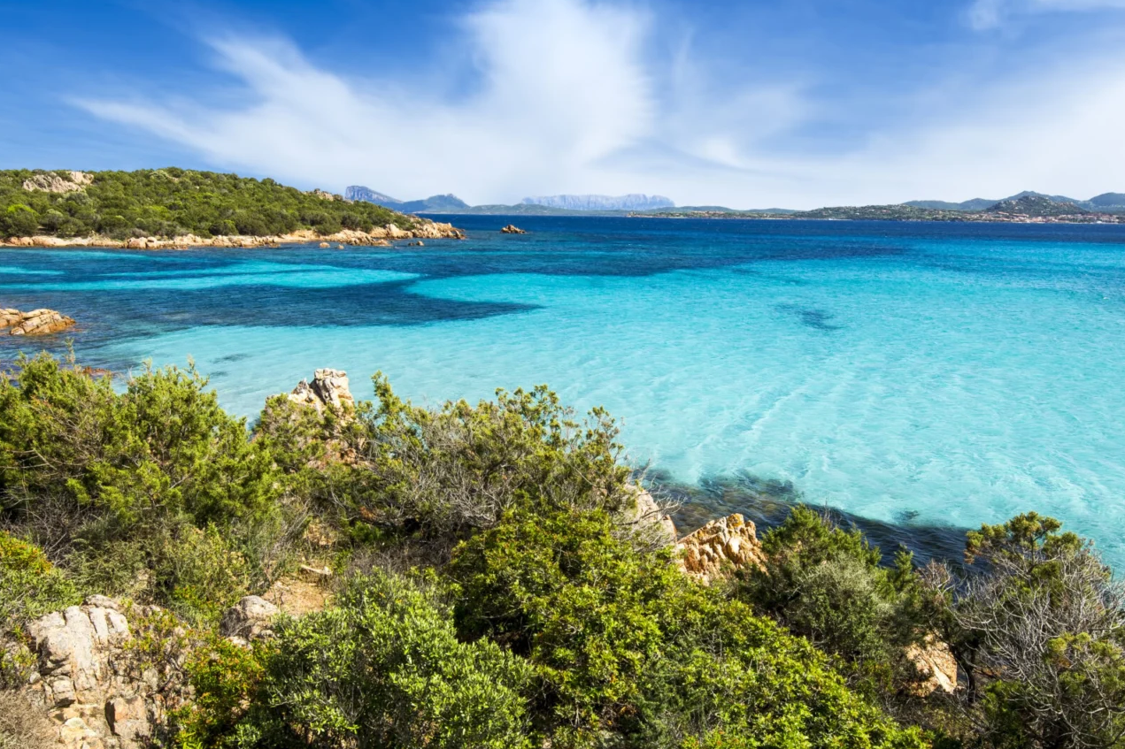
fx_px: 906
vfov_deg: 44.9
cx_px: 585
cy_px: 411
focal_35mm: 29
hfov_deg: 63.6
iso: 100
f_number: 10
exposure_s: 1/200
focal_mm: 18
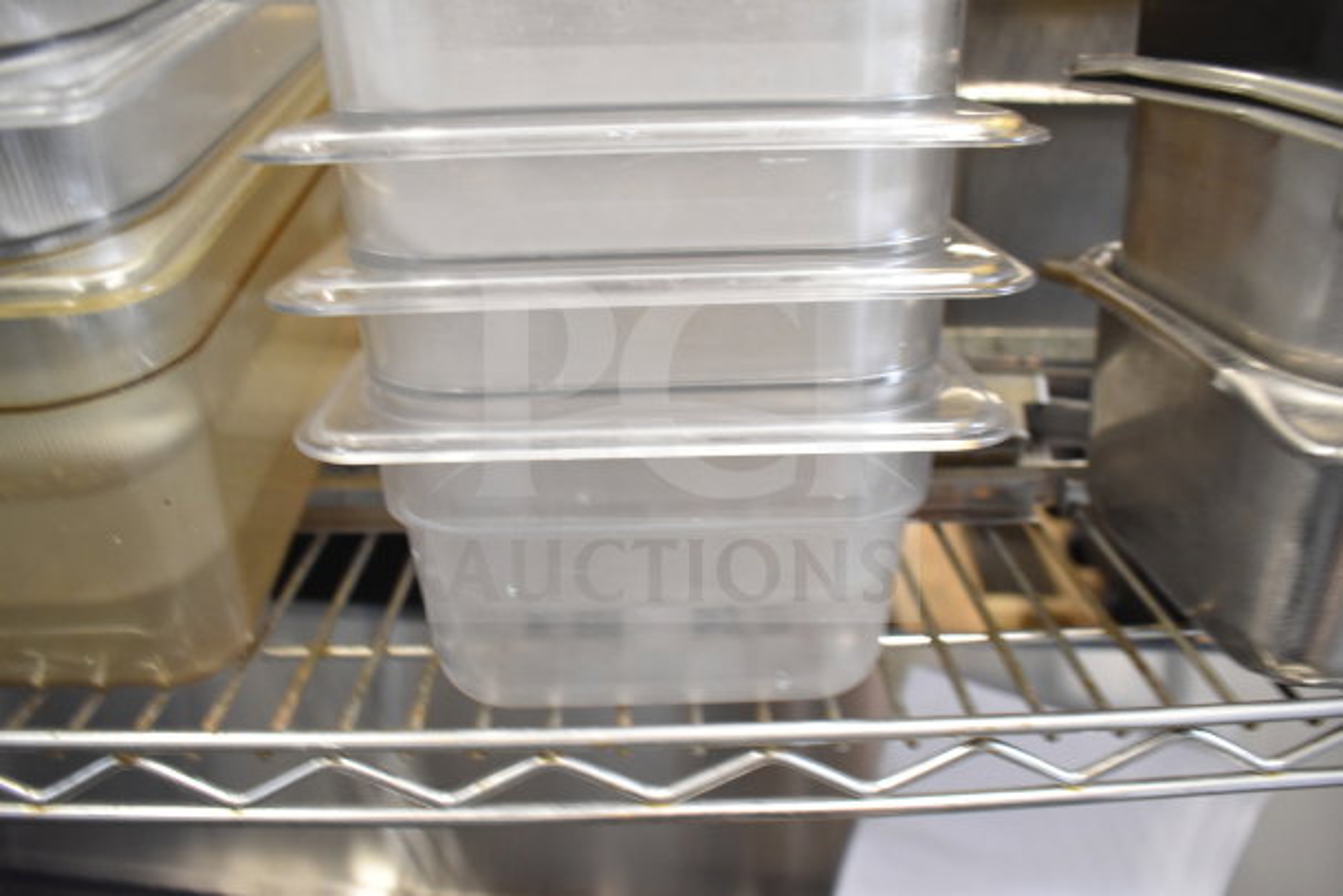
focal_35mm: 27
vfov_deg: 48.0
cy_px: 448
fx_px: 1007
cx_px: 672
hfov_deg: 67.4
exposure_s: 1/30
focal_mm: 18
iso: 1250
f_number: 3.5
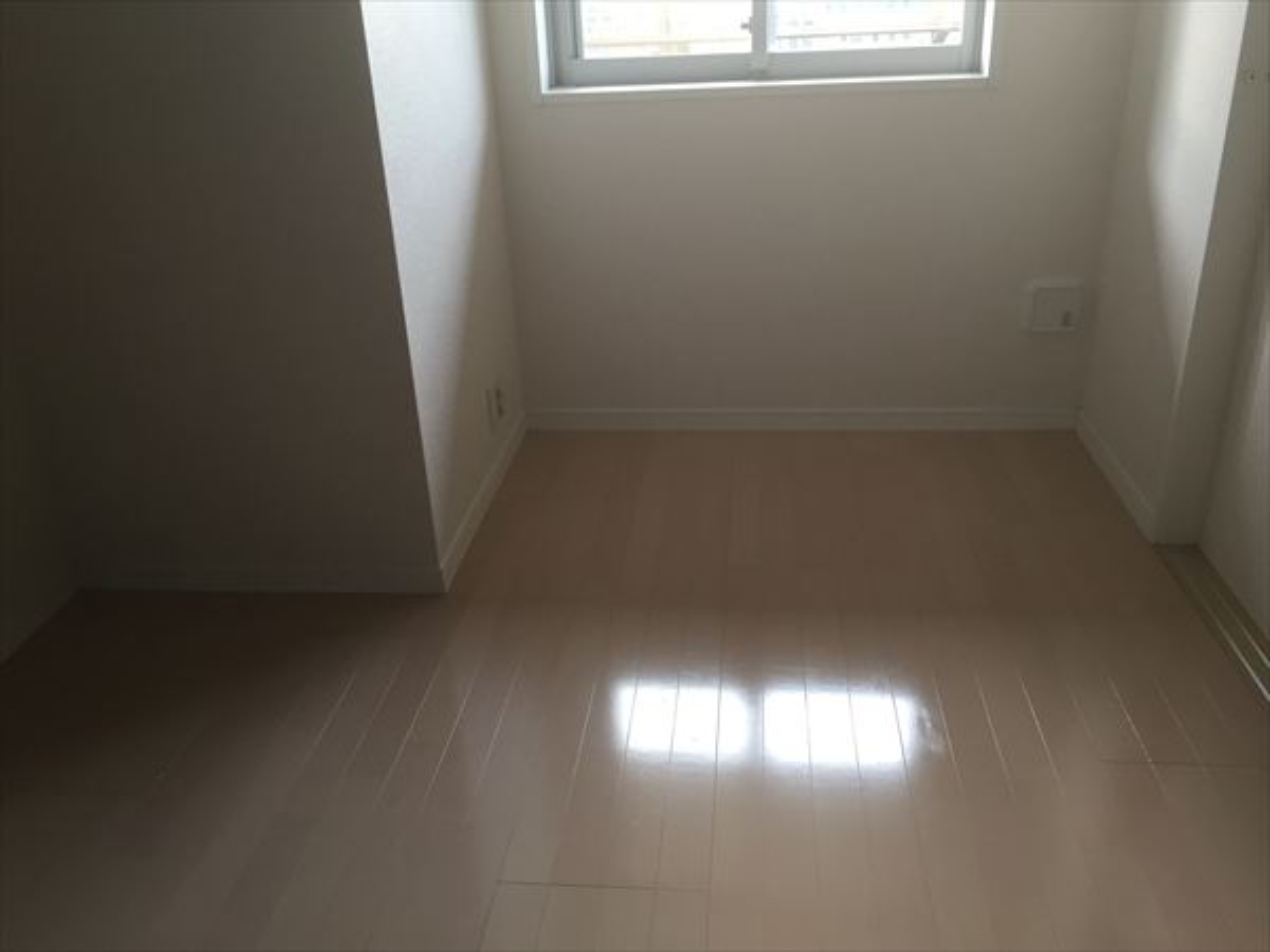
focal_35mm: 29
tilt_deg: -25.2
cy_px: 476
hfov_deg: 61.7
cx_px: 635
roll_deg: +1.7
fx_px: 1064
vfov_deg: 48.2
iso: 100
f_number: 2.2
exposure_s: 1/33
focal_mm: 4.15
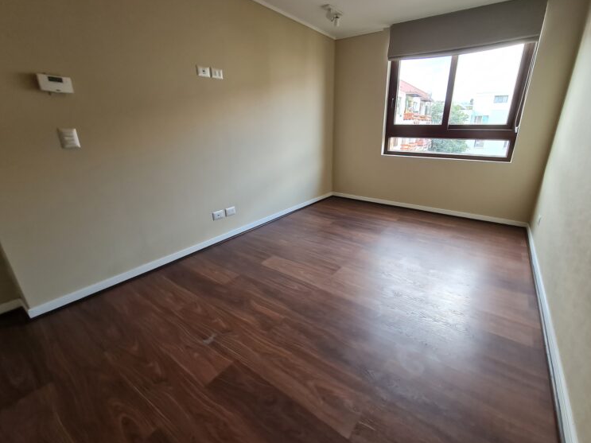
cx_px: 317
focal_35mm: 14
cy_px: 218
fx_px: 239
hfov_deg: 101.9
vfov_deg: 85.7
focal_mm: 2.2
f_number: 2.2
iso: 250
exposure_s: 1/50
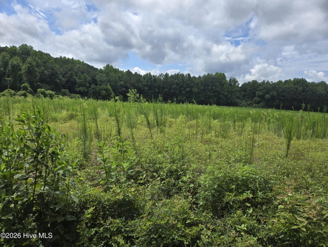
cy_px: 124
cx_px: 164
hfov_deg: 73.9
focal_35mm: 23
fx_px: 218
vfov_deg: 58.9
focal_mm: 5.4
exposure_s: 1/2302
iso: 25
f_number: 1.8
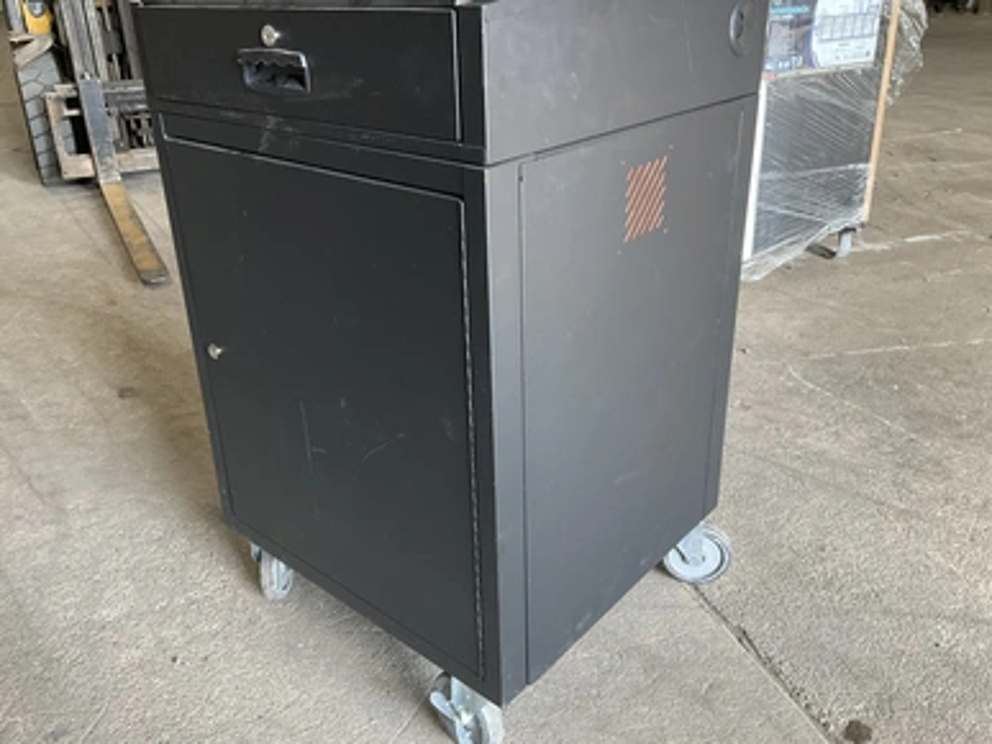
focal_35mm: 30
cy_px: 362
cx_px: 495
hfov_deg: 60.0
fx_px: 859
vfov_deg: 46.8
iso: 80
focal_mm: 3
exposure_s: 1/60
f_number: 1.8
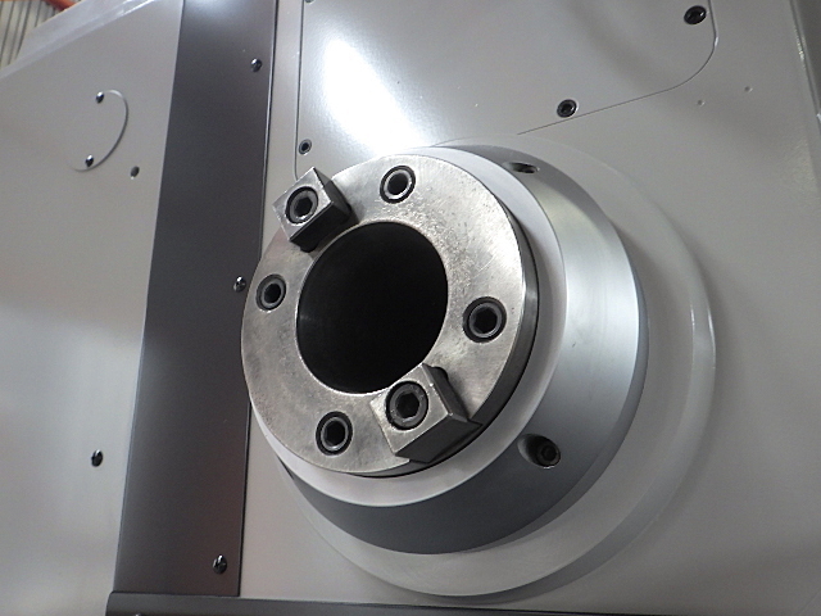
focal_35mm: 28
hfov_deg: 63.4
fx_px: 664
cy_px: 308
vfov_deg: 49.7
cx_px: 410
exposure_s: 1/45
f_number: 3.5
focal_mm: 5
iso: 320
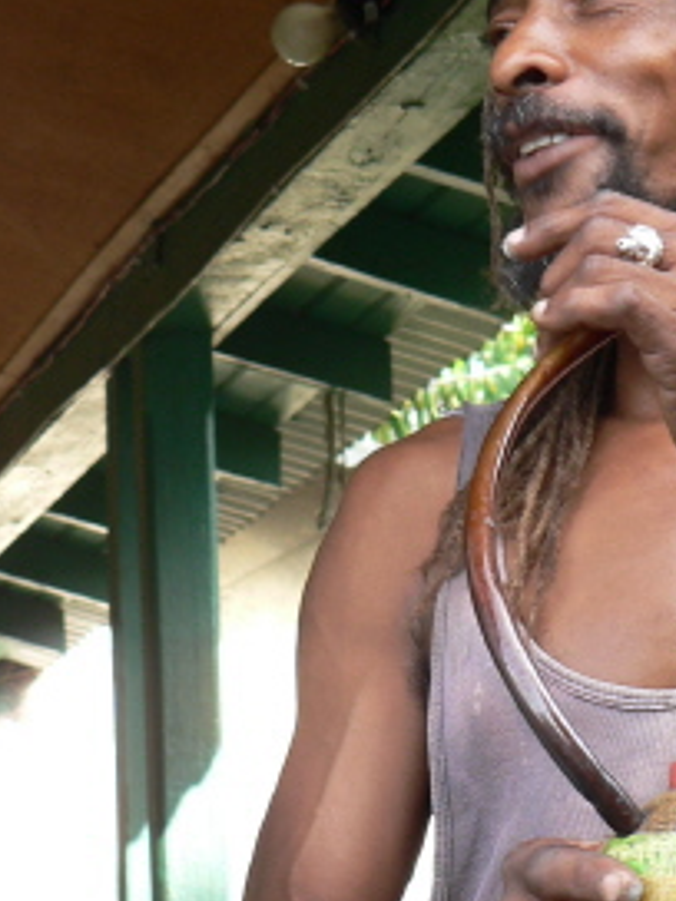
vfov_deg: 13.3
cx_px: 684
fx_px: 3854
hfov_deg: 9.9
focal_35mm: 148
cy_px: 580
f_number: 3.2
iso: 64
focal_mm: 12.2
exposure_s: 1/40
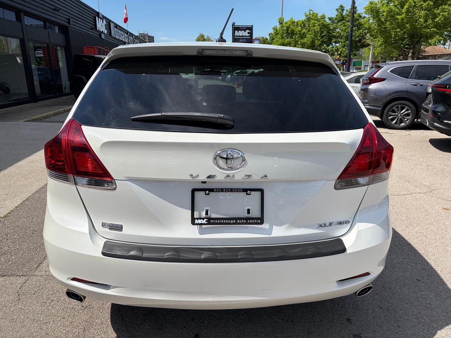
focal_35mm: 26
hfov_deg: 67.3
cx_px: 226
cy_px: 169
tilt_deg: -15.7
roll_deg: +0.8
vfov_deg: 53.1
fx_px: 339
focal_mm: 5.96
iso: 50
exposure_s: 1/4950
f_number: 1.6
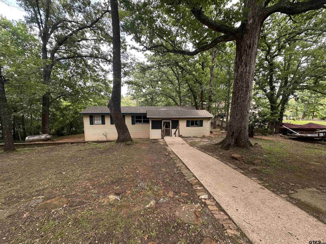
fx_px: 132
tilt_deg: -7.0
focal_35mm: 14
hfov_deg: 102.1
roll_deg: +0.8
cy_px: 122
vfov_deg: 85.7
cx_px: 163
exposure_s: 1/119
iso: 40
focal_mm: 2.22
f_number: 2.2
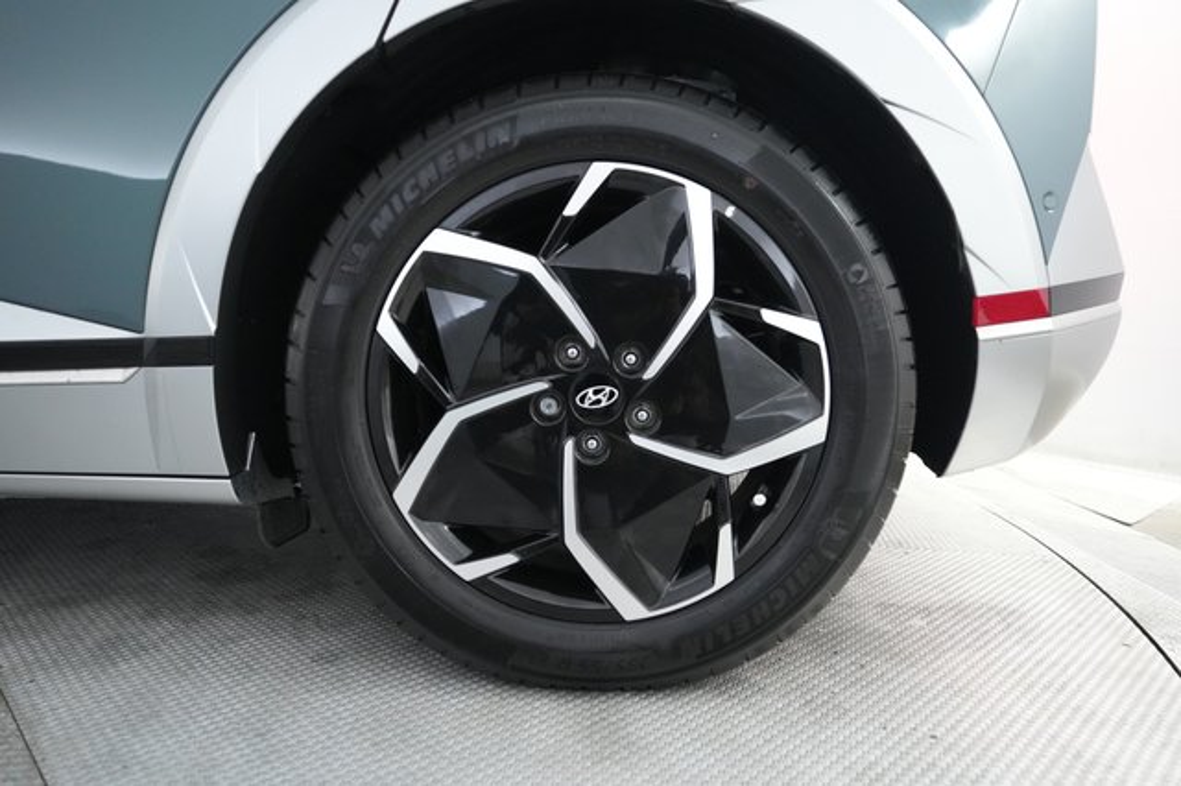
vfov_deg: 53.1
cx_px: 590
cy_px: 393
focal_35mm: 24
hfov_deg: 73.8
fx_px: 787
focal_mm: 24
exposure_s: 1/160
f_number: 2.8
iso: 5000
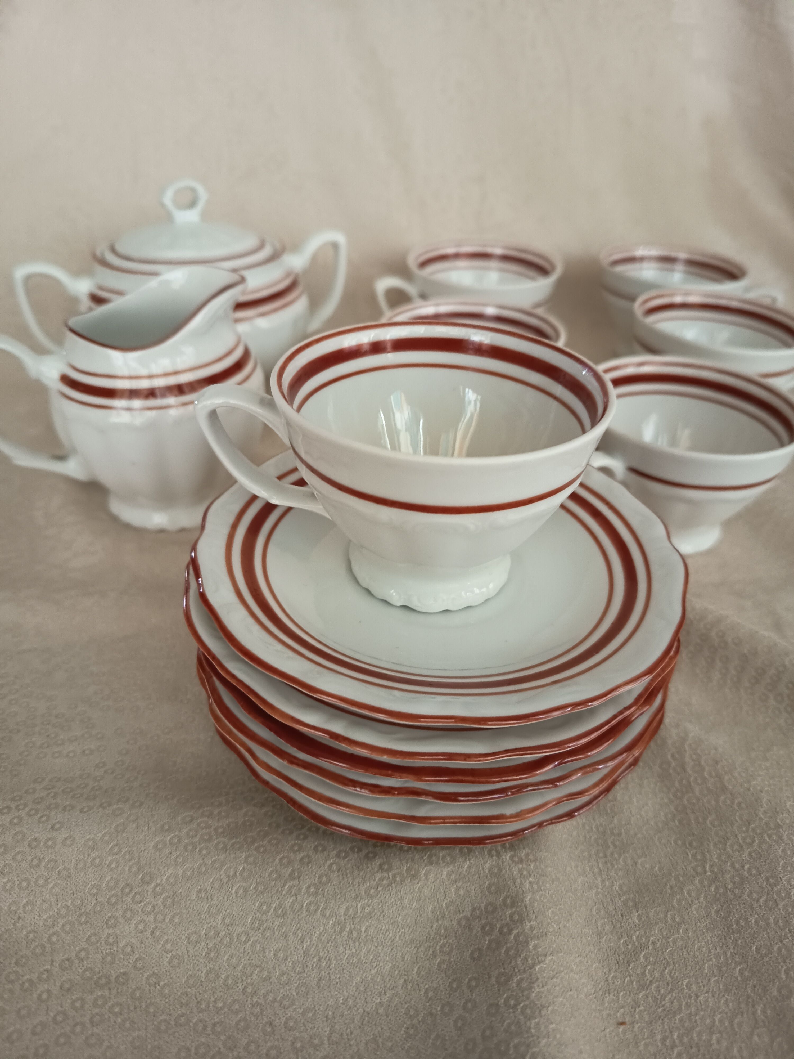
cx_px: 397
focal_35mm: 24
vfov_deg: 71.6
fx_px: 734
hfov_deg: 56.8
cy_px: 530
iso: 1642
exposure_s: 1/20
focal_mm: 5.27
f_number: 1.7
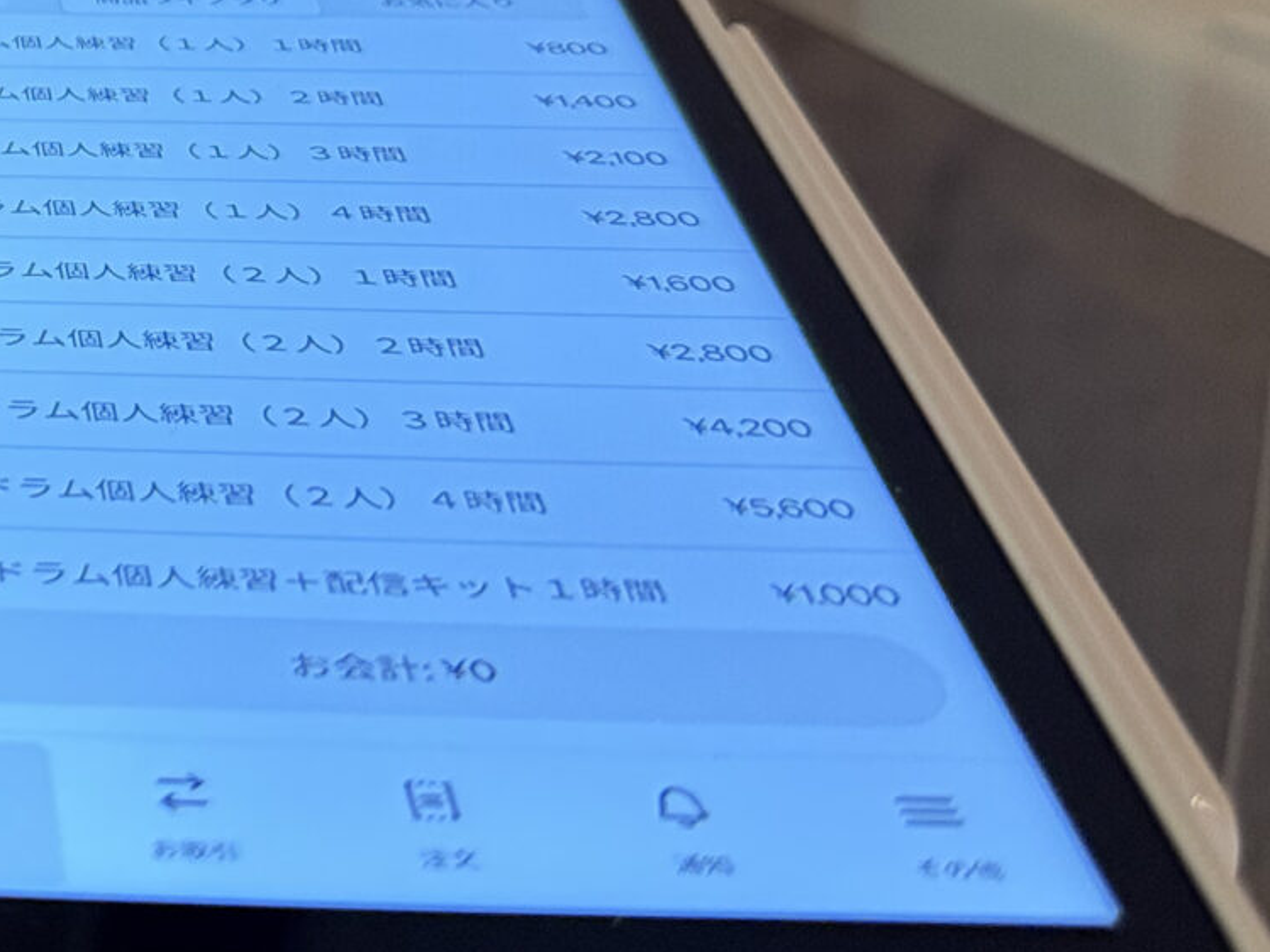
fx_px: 3009
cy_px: -30
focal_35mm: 82
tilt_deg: -10.6
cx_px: -521
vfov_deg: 17.5
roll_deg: -0.3
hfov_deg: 20.9
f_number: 1.78
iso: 320
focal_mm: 6.76
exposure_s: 1/50
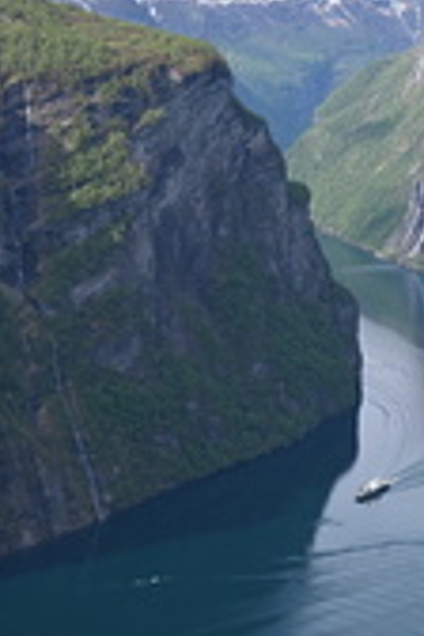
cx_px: 379
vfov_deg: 20.3
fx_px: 1767
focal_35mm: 100
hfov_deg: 13.6
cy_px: 201
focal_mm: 42
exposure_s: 1/320
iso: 100
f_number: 6.3
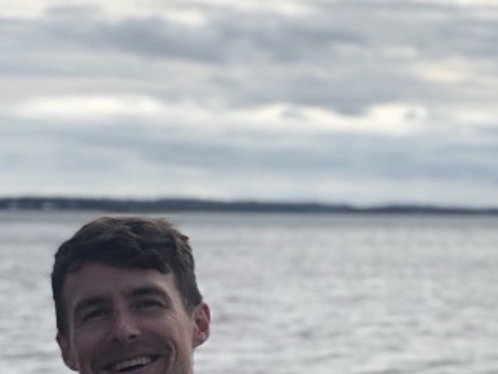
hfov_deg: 14.1
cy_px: 340
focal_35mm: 135
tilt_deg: -2.3
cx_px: 610
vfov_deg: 10.9
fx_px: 1942
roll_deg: -0.4
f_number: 2.4
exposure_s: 1/923
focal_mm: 6
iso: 16
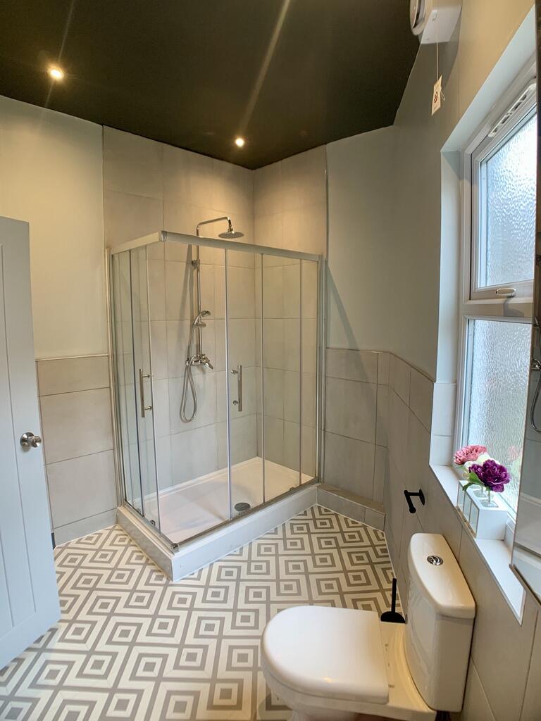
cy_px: 360
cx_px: 270
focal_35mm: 26
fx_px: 542
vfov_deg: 67.3
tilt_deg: -4.8
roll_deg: +1.8
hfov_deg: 53.1
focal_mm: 4.25
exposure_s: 1/90
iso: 100
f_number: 1.8
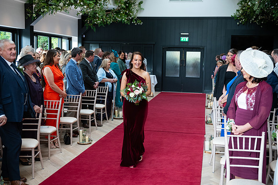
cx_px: 139
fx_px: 348
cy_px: 92
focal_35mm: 45
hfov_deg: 43.6
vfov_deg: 29.9
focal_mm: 45
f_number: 3.5
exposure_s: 1/160
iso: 640
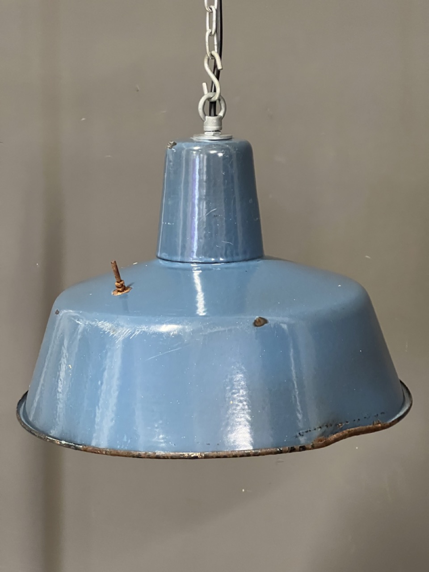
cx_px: 214
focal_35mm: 77
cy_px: 286
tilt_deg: -9.4
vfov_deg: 25.3
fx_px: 1272
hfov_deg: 19.1
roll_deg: +0.3
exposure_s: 1/25
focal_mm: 9
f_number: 2.8
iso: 800
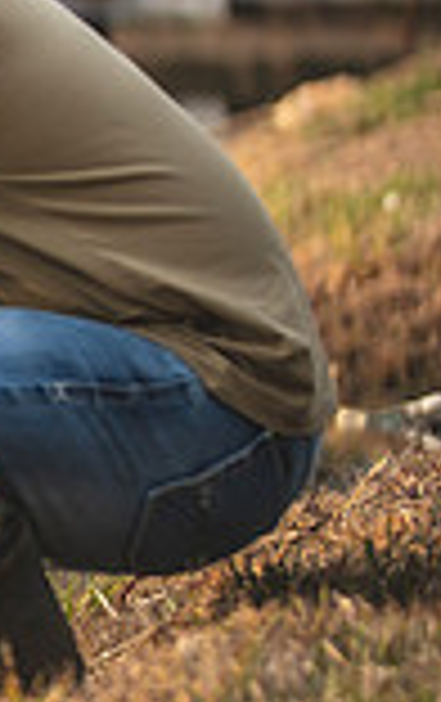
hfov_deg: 3.3
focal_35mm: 390
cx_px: -888
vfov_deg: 5.4
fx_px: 7472
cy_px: 242
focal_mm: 98
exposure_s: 1/400
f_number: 2.8
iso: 100
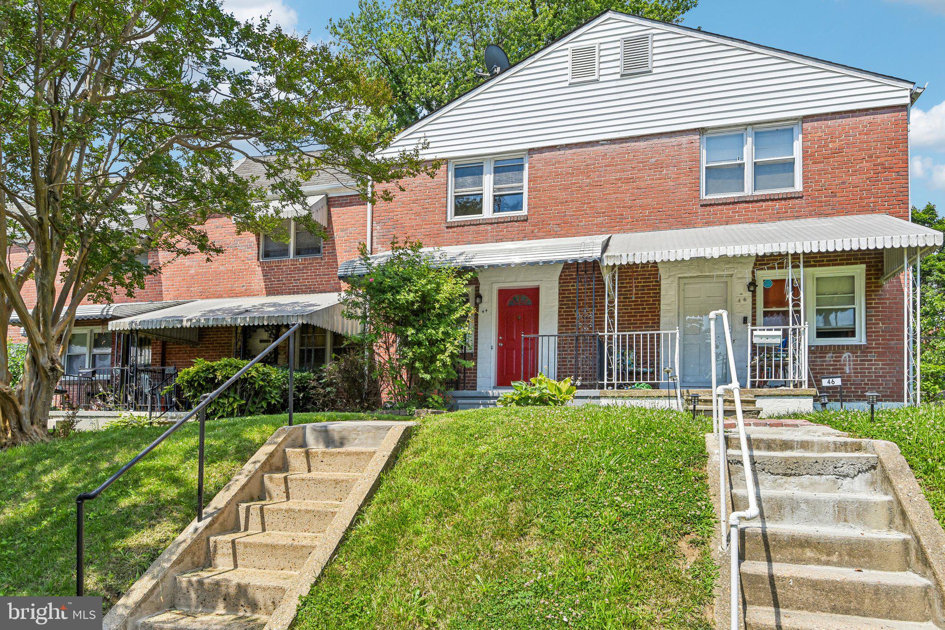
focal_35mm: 22
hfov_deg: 78.6
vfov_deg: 57.2
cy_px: 315
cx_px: 472
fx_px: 577
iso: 400
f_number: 8
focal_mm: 22
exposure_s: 1/1250
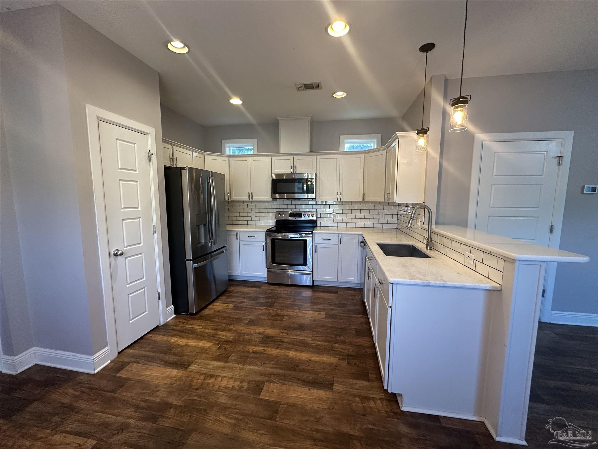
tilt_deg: -5.0
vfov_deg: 85.7
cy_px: 224
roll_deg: -1.4
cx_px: 299
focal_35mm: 14
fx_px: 242
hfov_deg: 102.1
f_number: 2.2
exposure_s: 1/120
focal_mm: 2.22
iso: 200
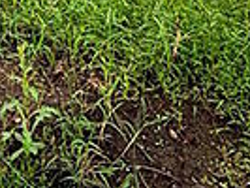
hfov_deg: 27.4
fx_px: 455
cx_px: -41
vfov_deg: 17.7
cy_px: -169
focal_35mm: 63
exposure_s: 1/982
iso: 49
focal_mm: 1.83
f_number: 2.2
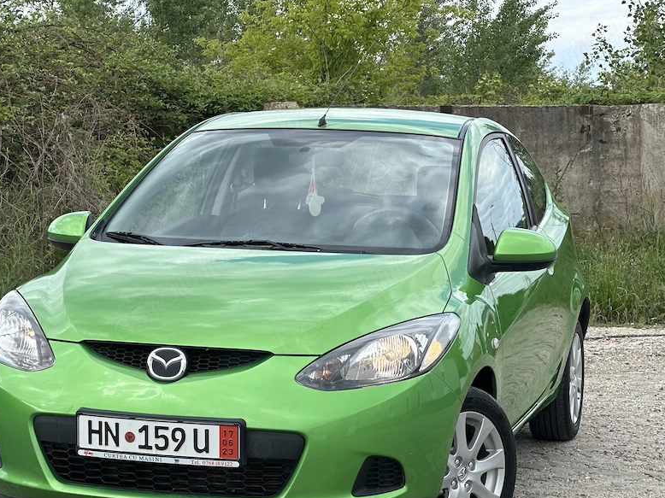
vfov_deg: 14.9
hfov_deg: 19.8
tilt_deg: -3.1
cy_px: 304
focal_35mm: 99
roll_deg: +0.7
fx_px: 1901
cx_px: 292
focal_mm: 9
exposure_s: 1/257
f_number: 2.8
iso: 25
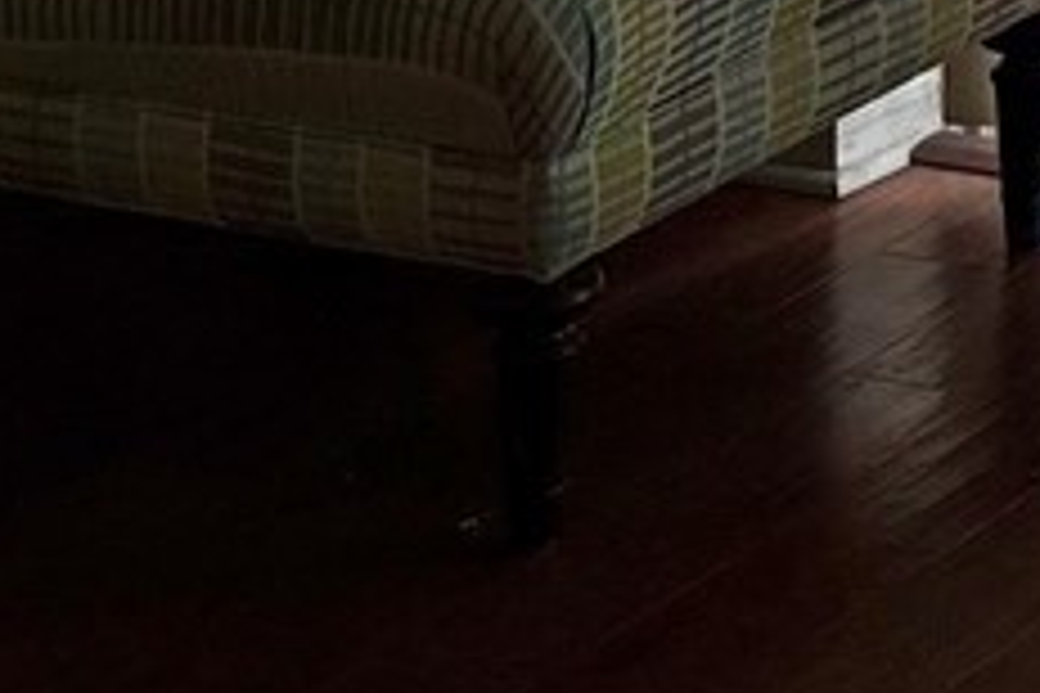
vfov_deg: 6.9
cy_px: -1544
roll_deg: -1.7
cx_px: 2832
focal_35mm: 173
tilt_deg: -1.9
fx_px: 4997
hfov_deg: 9.8
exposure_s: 1/121
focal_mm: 6.76
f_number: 1.78
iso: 160
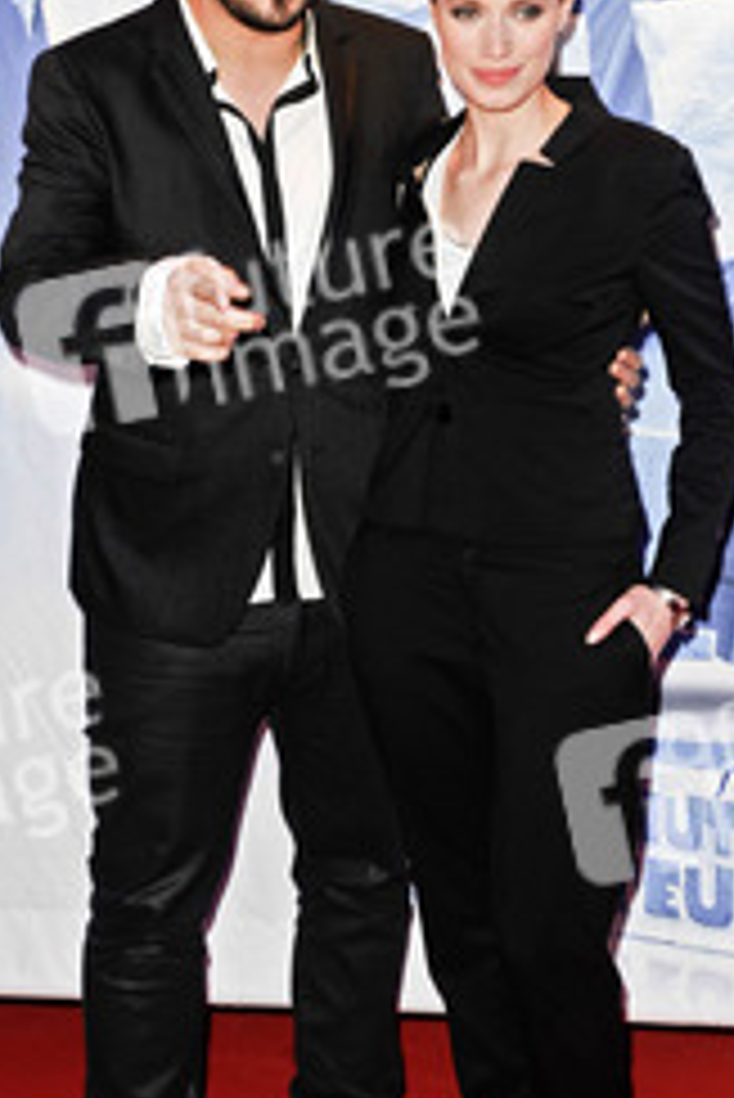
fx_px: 2504
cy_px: 554
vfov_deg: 24.7
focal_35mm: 82
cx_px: 381
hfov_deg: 16.7
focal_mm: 50
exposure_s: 1/200
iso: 800
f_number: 5.6
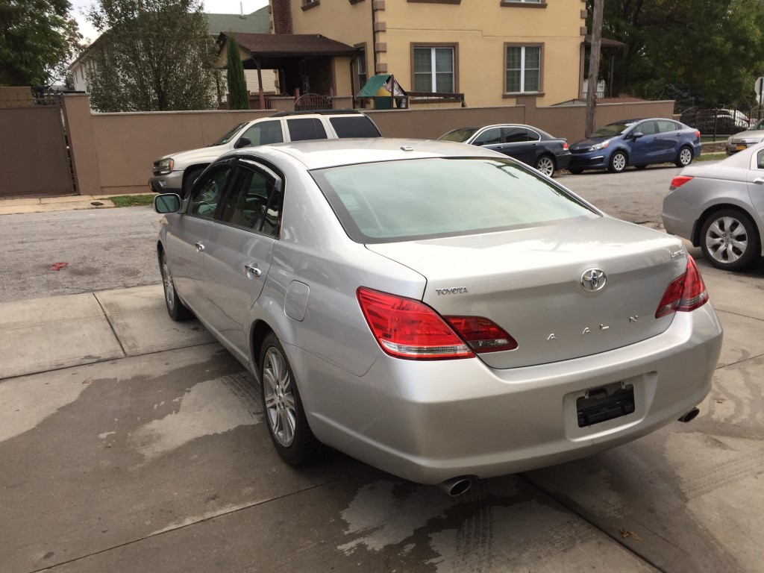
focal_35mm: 29
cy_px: 286
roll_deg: +1.1
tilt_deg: -10.6
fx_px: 640
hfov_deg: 61.7
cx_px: 382
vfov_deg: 48.2
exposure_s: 1/120
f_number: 2.2
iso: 40
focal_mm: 4.15
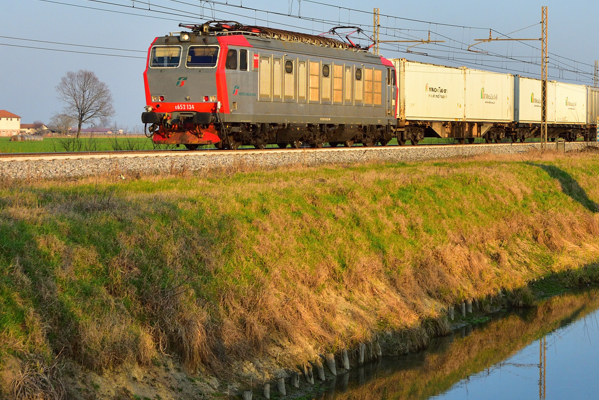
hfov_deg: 23.1
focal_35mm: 87
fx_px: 1447
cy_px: 94
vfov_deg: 15.6
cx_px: 472
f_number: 7.1
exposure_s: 1/800
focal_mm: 31
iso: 400
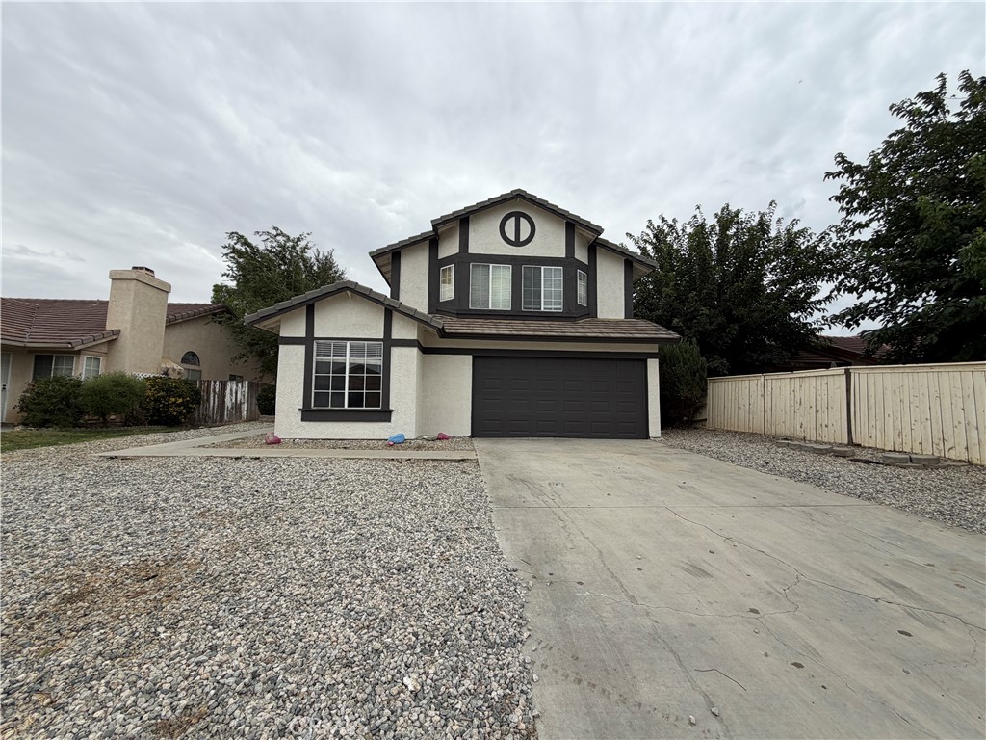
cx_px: 493
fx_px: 399
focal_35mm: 14
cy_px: 370
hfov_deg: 102.1
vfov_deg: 85.7
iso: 25
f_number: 2.2
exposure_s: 1/770
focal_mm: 2.22
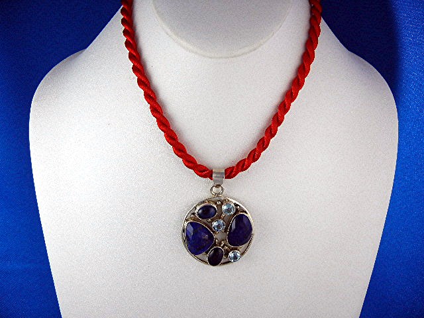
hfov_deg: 54.0
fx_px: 416
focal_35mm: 34
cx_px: 212
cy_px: 159
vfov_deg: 41.8
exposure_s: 1/73.4
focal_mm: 6.2
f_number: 3.6
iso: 160
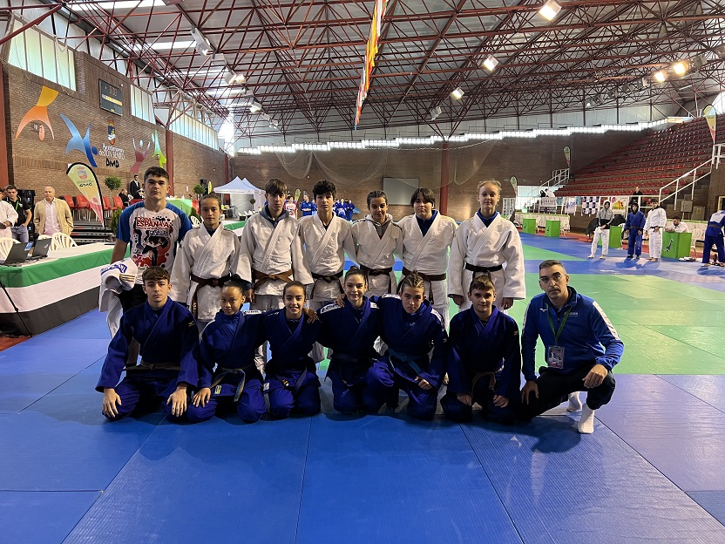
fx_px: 545
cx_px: 362
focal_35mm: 26
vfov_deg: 53.1
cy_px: 272
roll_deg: -1.3
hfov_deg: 67.3
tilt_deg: -8.2
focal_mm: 5.7
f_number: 1.5
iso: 160
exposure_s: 1/50
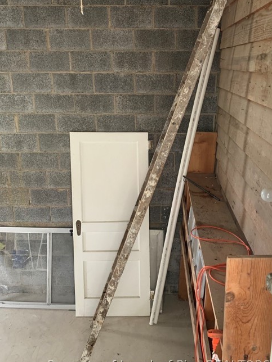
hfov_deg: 45.3
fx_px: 325
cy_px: 159
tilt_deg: -15.0
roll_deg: +0.8
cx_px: 159
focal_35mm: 31
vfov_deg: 58.2
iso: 400
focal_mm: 4.25
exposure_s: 1/52
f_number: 1.8
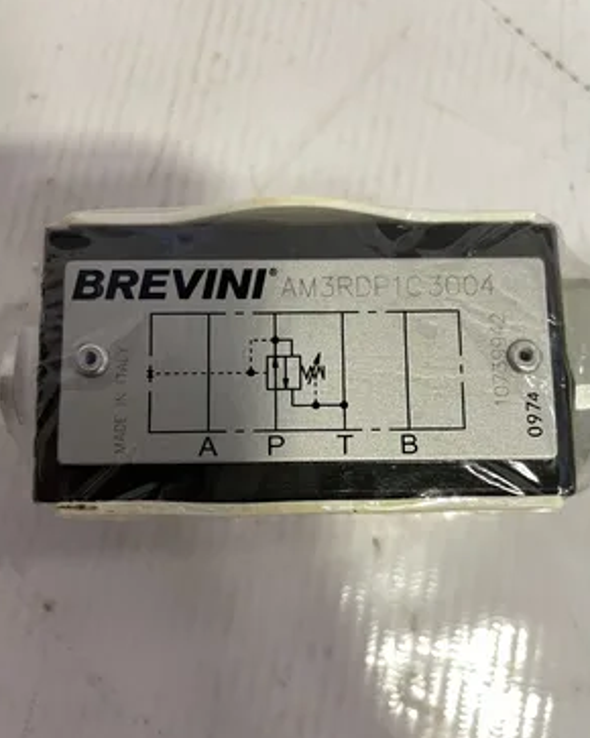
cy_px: 401
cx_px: 287
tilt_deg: -82.5
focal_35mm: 28
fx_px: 612
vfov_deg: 62.1
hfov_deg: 51.5
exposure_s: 1/60
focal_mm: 4.2
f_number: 1.6
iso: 200
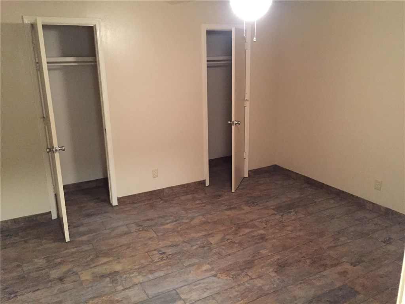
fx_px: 339
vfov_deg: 48.2
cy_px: 152
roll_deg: -1.0
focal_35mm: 29
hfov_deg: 61.7
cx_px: 202
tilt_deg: -16.8
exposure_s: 1/15
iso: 400
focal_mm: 4.15
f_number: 2.2
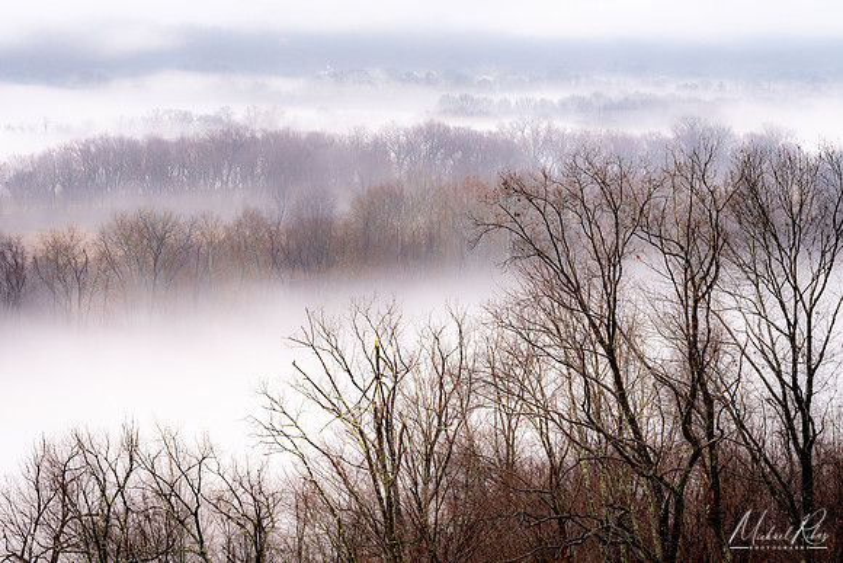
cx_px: 390
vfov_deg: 14.2
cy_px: 260
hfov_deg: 21.1
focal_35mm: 97
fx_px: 2266
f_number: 9.5
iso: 100
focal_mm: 90
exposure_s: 1/8
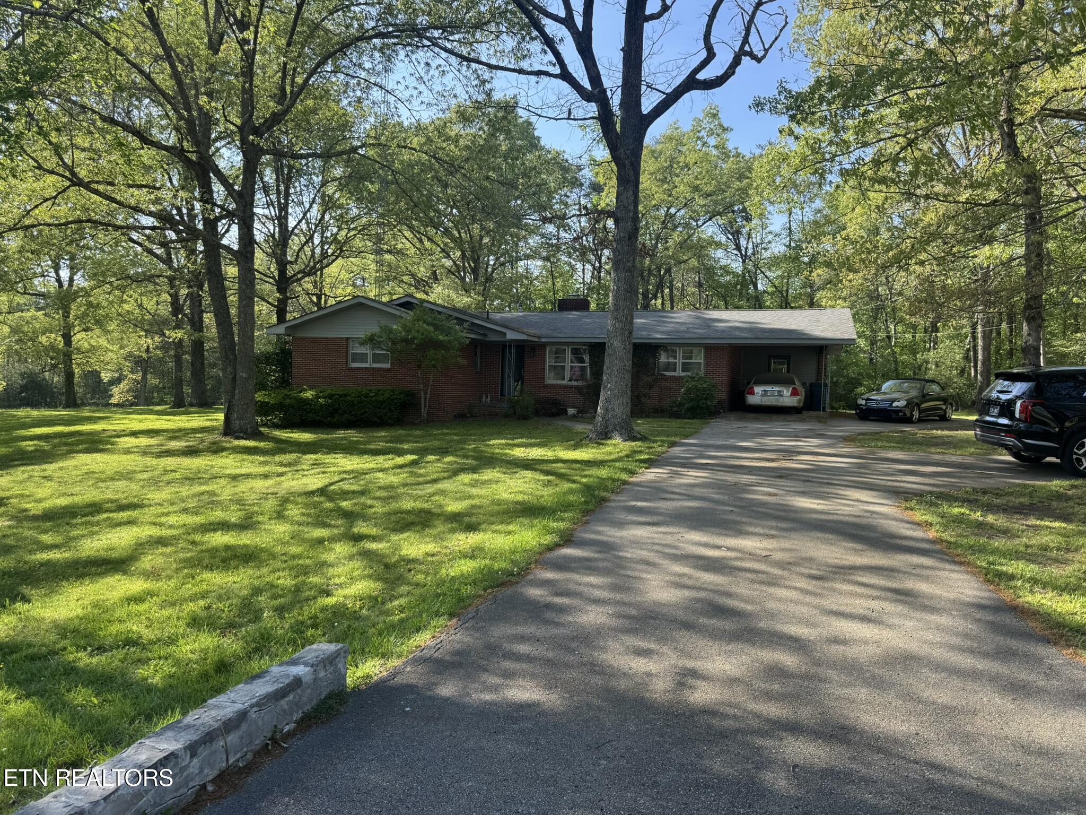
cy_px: 408
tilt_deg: -2.3
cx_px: 543
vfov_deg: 56.8
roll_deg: -1.6
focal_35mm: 24
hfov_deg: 71.6
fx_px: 753
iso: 80
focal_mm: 6.76
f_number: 1.78
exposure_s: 1/966
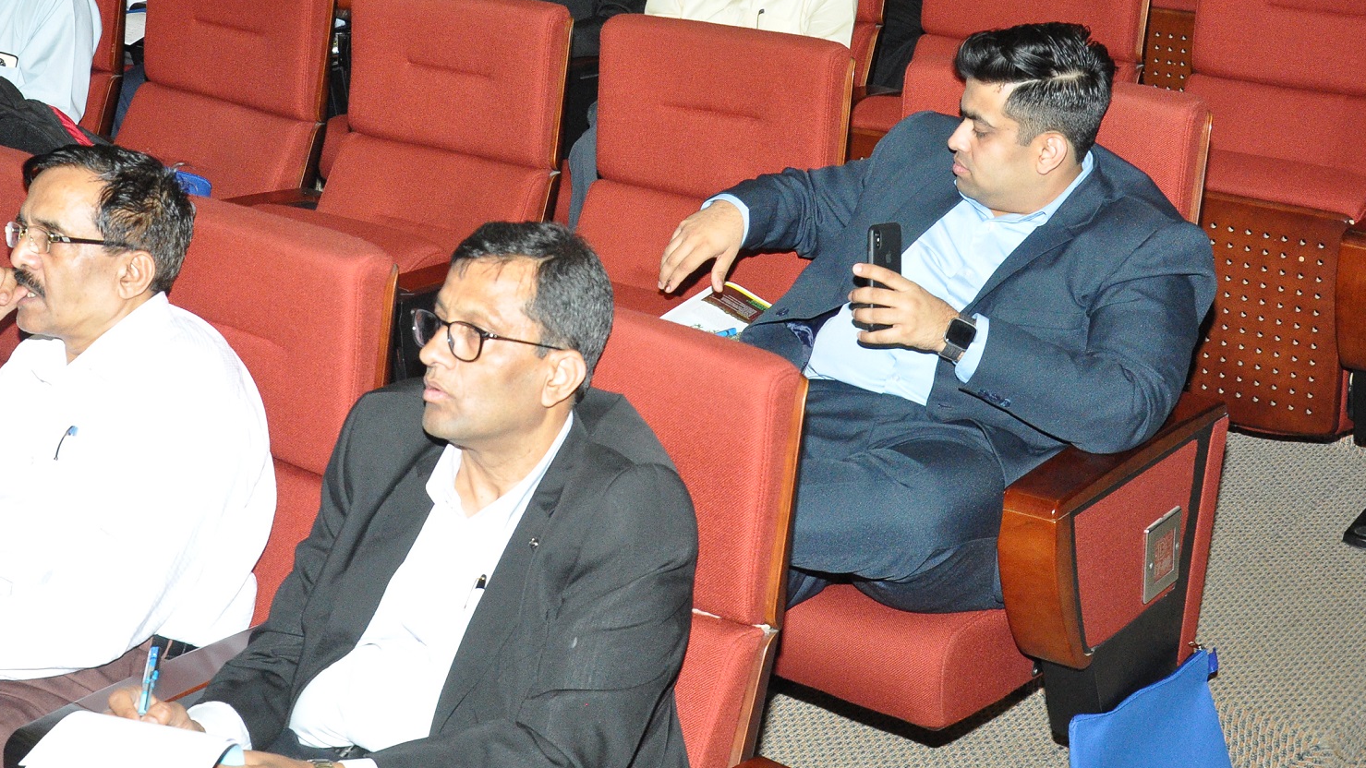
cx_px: 513
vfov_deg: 20.5
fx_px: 2101
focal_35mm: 58
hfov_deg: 35.8
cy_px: 142
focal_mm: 26
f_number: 7.1
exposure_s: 1/125
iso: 2500
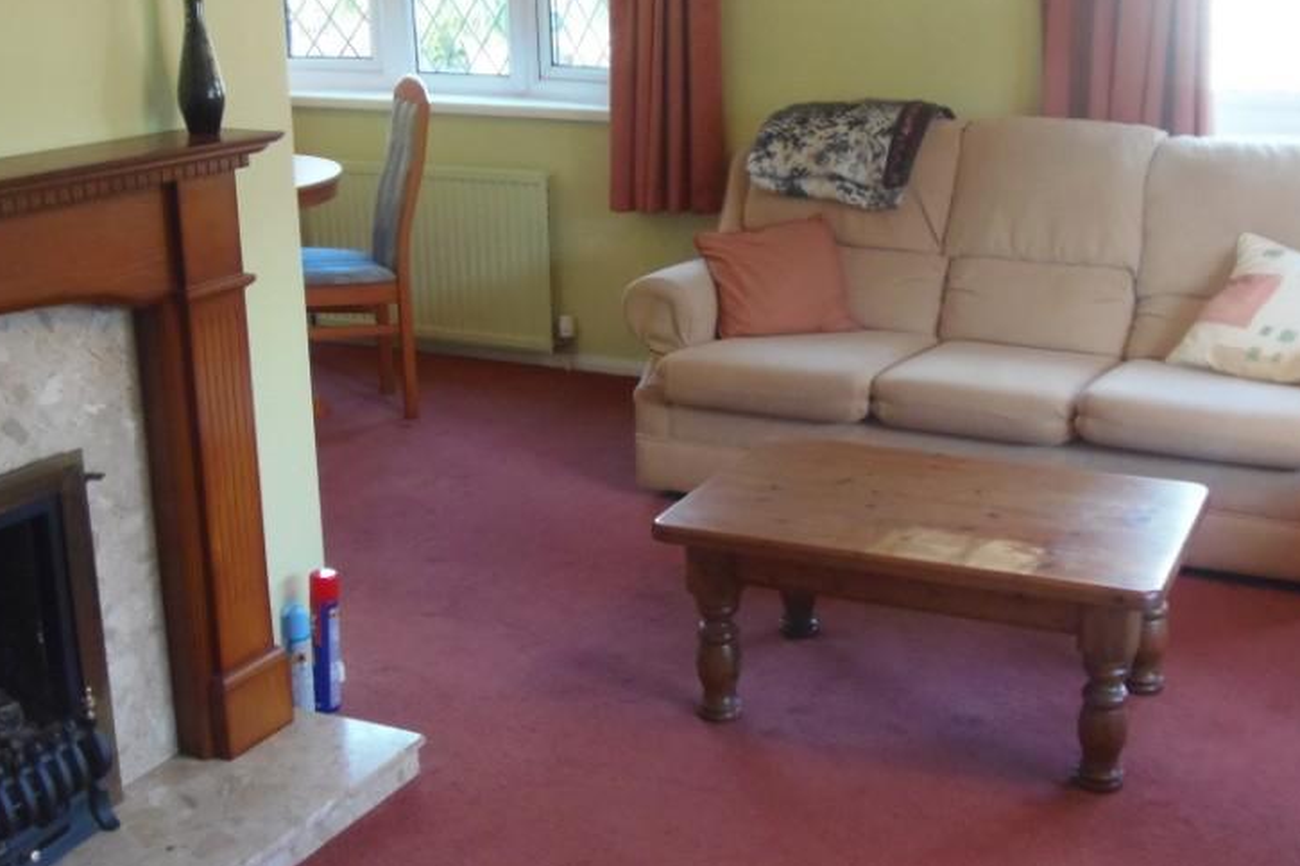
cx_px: 693
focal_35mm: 44
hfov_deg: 44.5
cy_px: 390
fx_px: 1589
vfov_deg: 30.5
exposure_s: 1/30
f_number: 3.2
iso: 320
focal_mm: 5.5
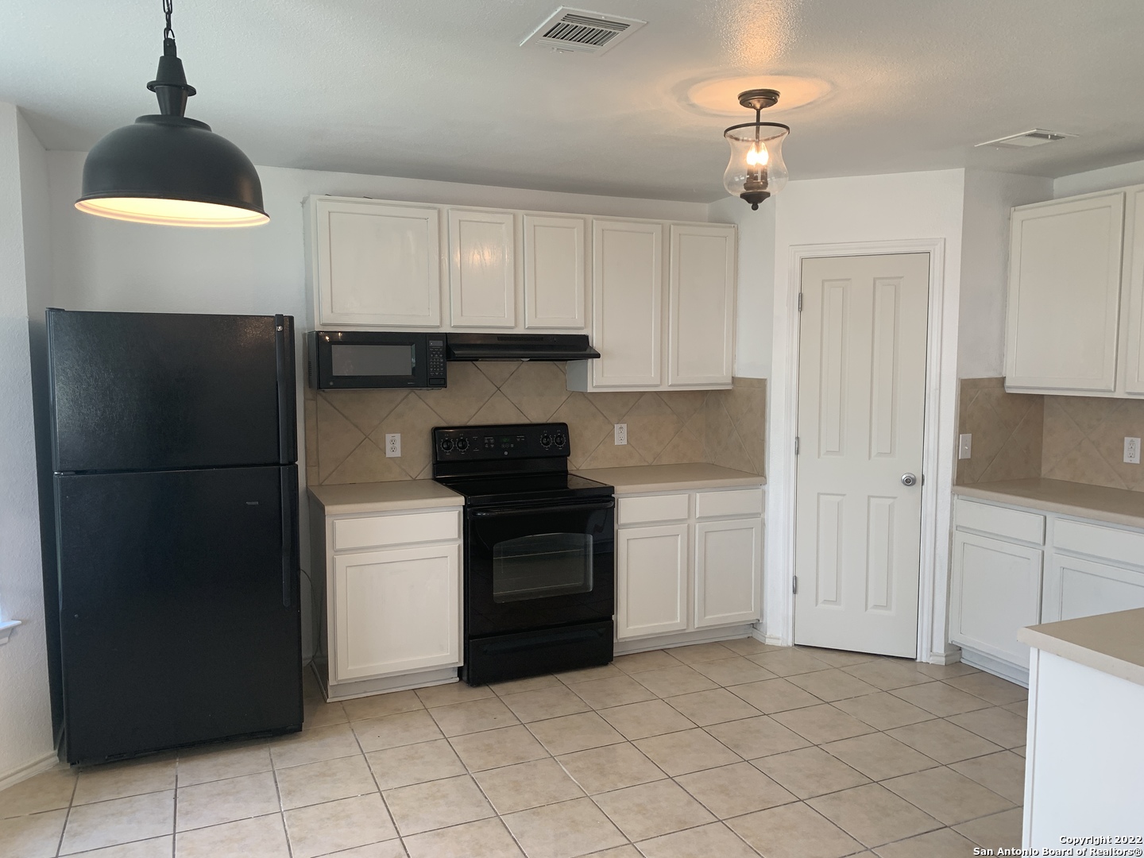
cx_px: 572
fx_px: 859
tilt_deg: -4.5
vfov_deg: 53.1
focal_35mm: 26
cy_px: 429
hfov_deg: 67.3
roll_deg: -1.0
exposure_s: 1/60
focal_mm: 4.25
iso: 50
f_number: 1.8
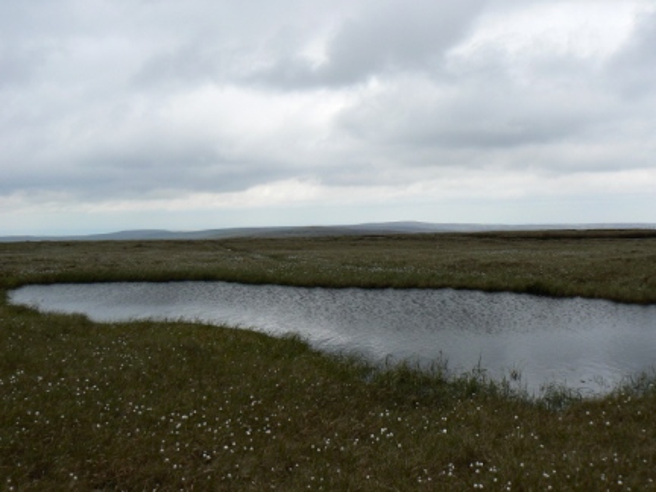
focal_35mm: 36
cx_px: 328
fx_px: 682
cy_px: 246
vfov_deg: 39.7
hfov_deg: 51.4
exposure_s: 1/320
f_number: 5.6
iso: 80
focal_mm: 6
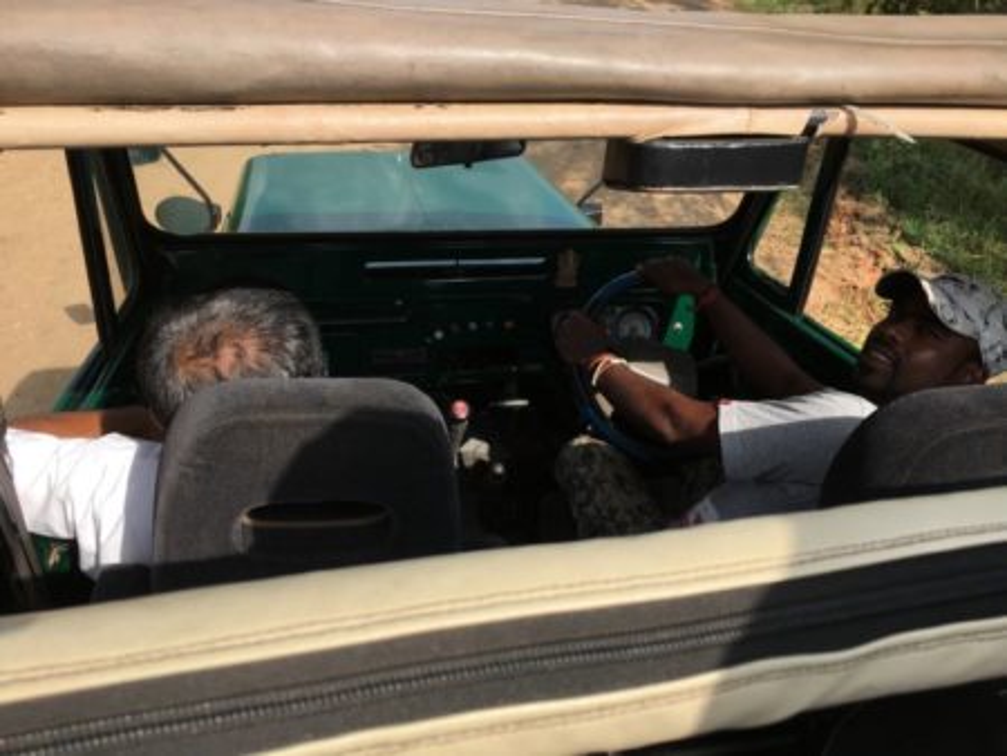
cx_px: 504
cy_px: 378
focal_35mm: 29
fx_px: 844
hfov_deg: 61.6
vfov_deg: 48.3
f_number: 2.2
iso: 25
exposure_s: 1/1026
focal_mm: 4.15
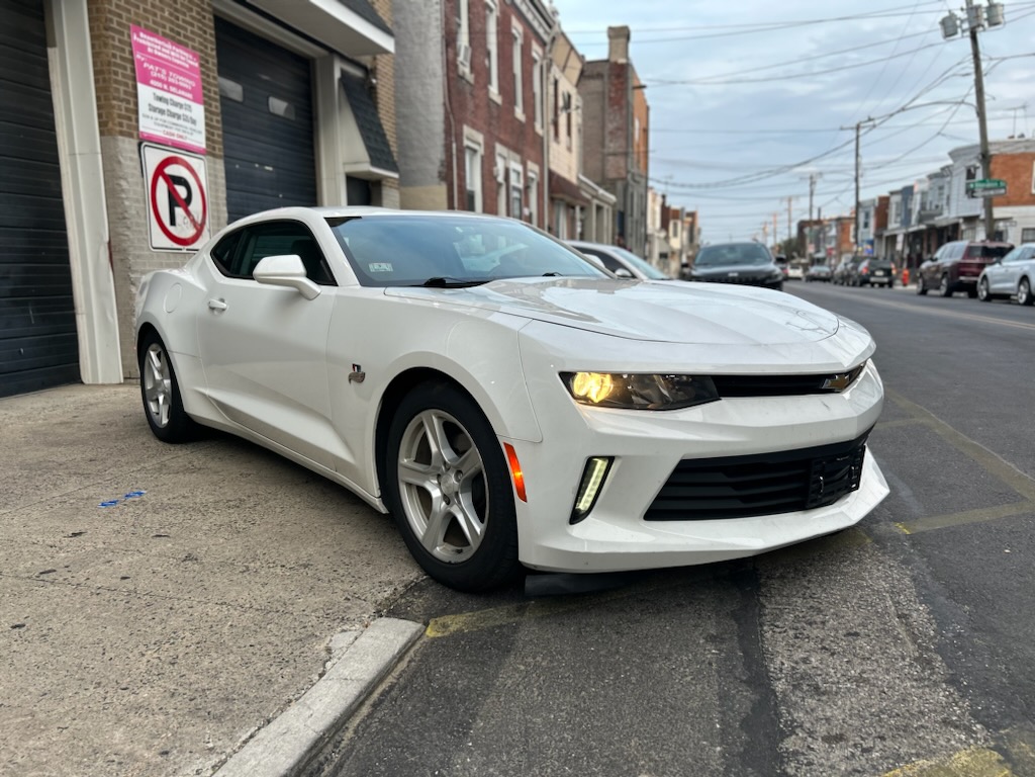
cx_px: 518
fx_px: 777
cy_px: 388
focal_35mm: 26
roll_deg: +1.3
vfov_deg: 53.1
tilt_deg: -8.9
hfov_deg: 67.3
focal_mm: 5.7
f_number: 1.5
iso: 40
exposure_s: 1/100
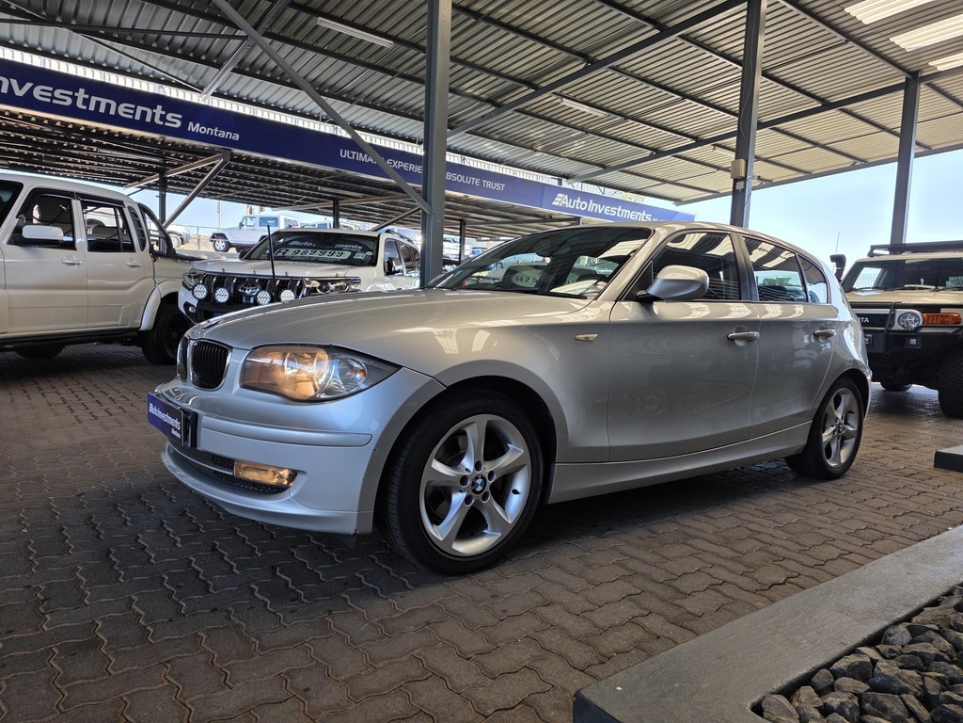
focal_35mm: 23
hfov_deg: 73.9
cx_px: 482
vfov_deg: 58.9
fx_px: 640
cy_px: 362
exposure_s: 1/359
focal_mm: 6.25
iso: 40
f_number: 1.7
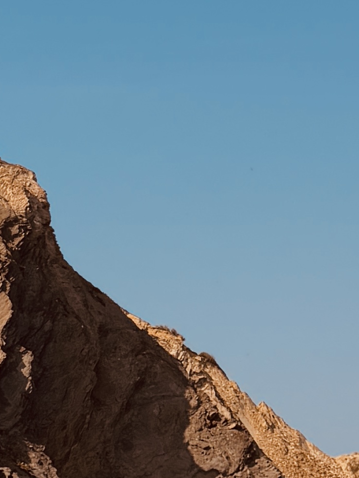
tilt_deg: +7.7
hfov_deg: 10.7
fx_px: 1921
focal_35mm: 139
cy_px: 306
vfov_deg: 14.2
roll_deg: +2.8
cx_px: 151
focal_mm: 6.76
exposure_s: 1/6173
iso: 80
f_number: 1.78
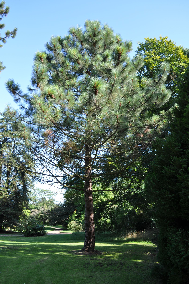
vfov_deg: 62.0
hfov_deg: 43.5
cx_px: 94
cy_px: 142
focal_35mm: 30
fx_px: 237
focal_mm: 20
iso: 200
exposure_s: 1/160
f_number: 6.3
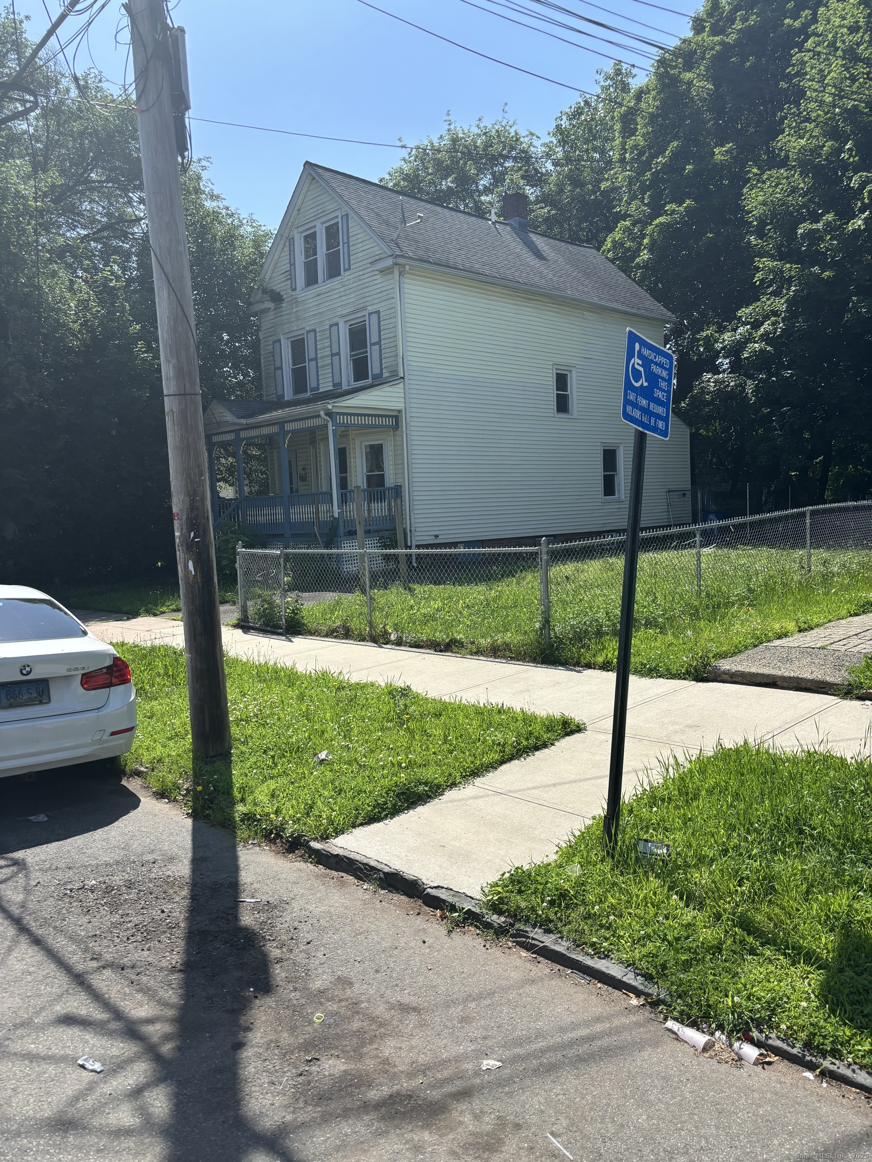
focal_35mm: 26
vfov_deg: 67.3
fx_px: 873
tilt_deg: -6.1
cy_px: 581
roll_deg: +2.2
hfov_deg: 53.1
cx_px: 436
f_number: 1.6
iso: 50
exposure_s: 1/3106
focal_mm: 5.96
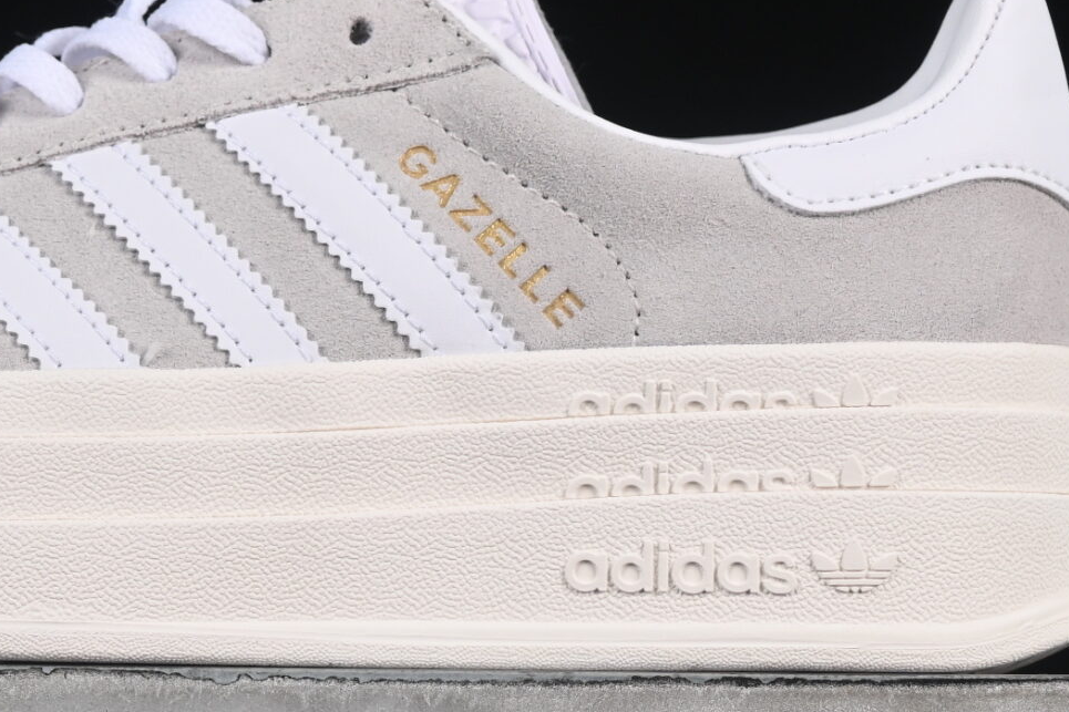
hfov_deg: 10.3
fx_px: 5908
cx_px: 250
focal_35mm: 199
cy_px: 71
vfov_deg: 6.9
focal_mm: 50
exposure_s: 1/80
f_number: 8
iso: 160
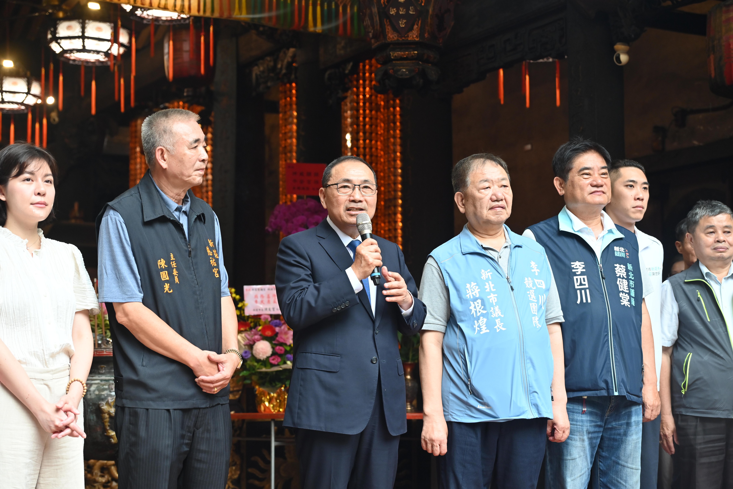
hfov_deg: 31.9
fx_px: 1283
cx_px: 366
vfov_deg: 21.6
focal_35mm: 63
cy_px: 244
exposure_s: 1/200
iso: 720
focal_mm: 63
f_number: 4
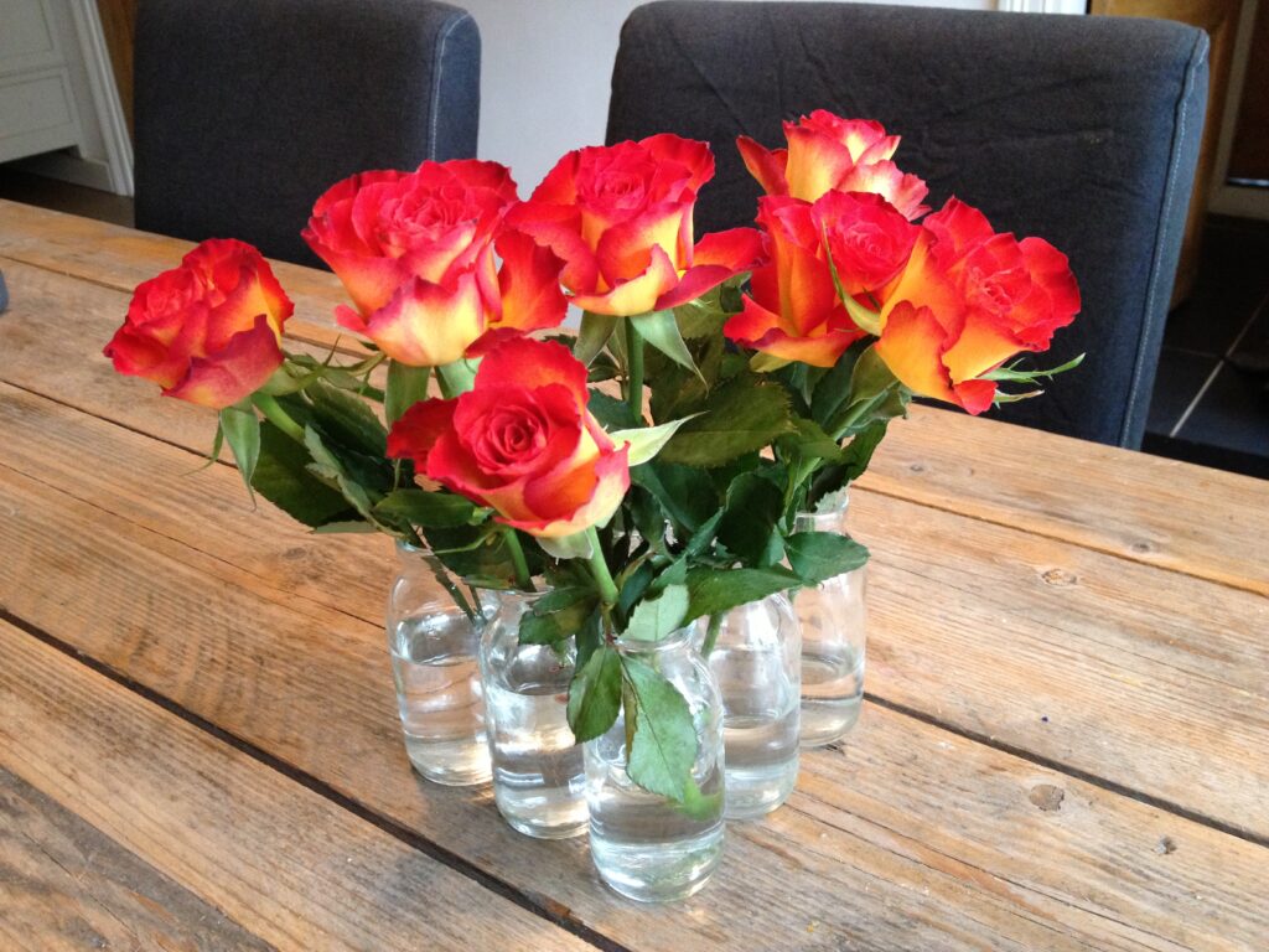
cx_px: 634
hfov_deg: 52.6
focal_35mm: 35
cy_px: 476
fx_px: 1283
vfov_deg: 40.7
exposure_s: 1/20
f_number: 2.4
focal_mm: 4.28
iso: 250
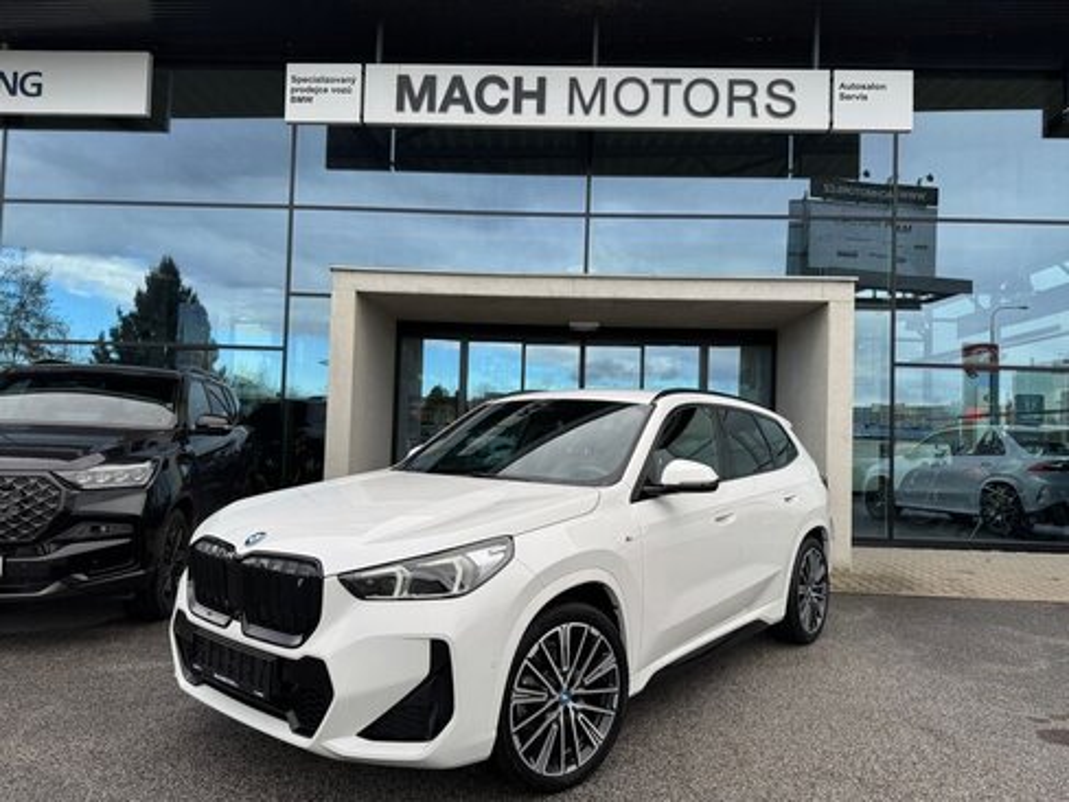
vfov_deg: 56.8
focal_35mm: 24
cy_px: 401
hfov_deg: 71.6
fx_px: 741
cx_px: 534
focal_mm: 6.76
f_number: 1.78
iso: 80
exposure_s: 1/756
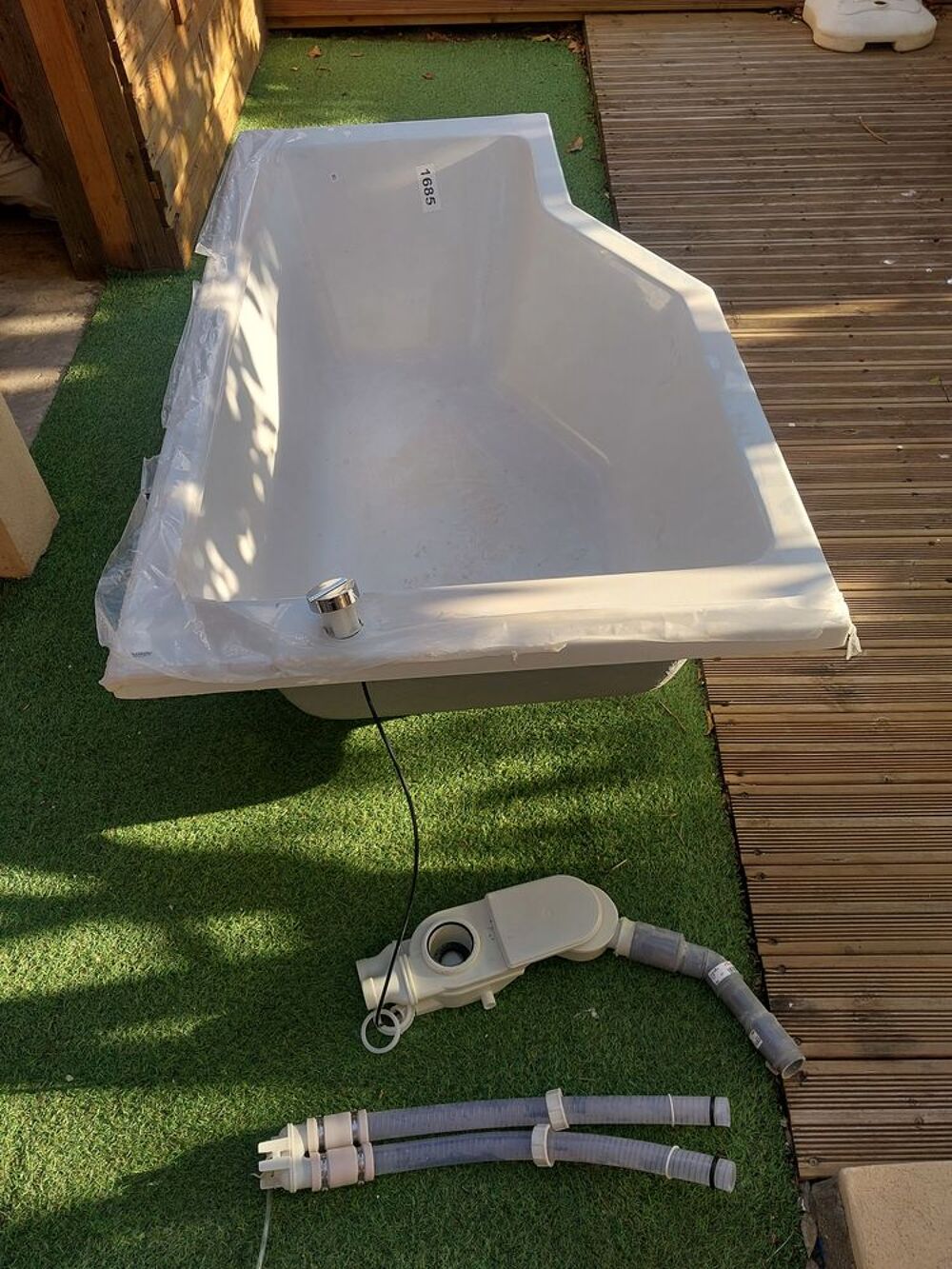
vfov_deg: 60.0
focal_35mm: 30
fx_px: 1100
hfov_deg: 46.8
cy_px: 634
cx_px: 476
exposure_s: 1/186
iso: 20
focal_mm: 4.6
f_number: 1.8
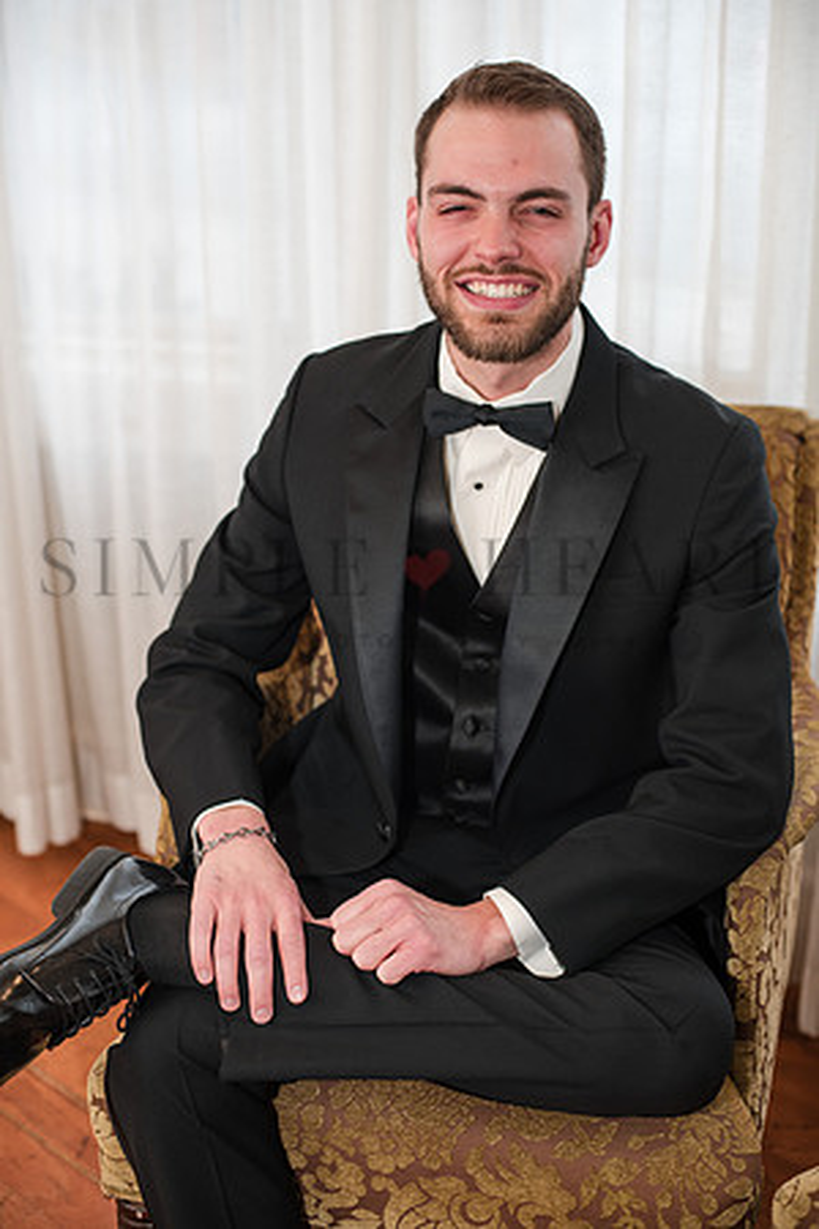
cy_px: 614
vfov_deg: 39.6
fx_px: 1706
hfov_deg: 27.0
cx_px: 410
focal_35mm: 50
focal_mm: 50
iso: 400
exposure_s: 1/250
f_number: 3.2
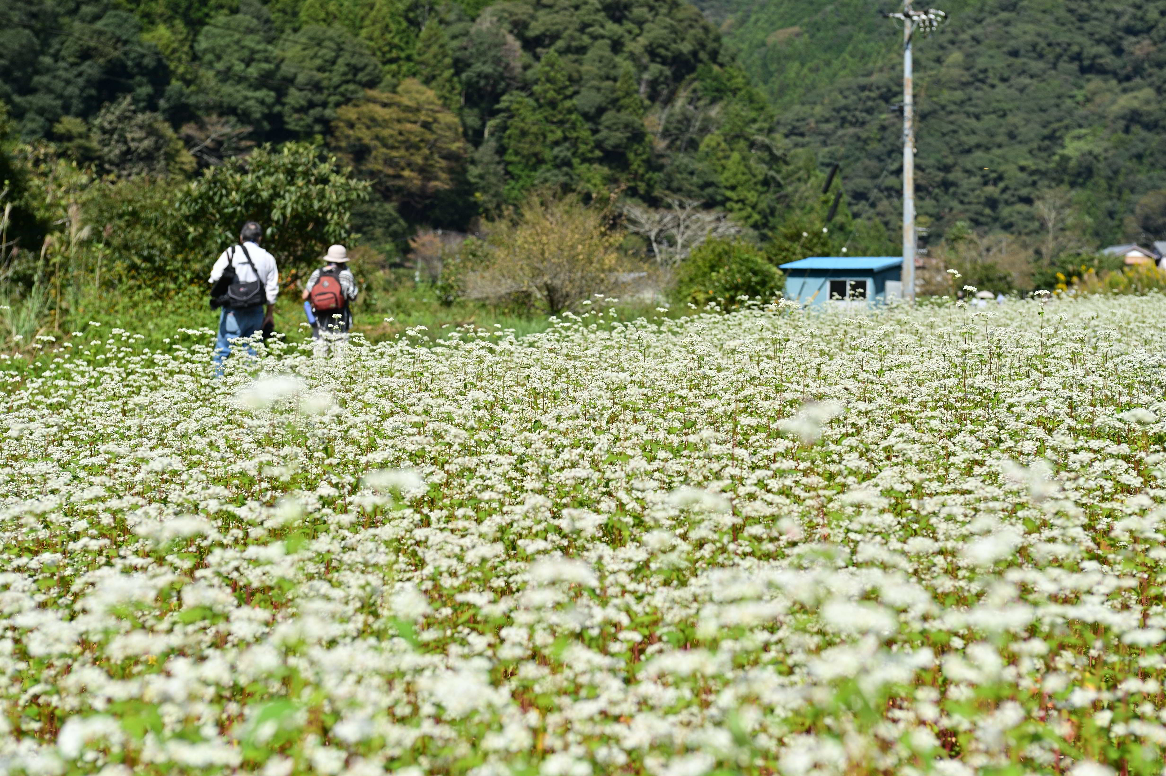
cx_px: 583
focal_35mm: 70
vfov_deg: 19.4
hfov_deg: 28.9
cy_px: 388
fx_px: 2266
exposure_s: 1/1000
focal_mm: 70
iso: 100
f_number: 7.1
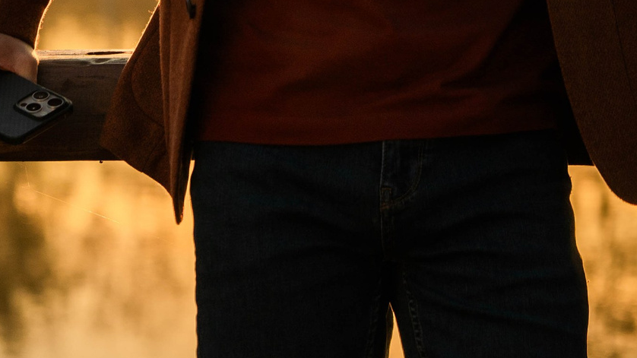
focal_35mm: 224
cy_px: -247
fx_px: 3783
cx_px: 278
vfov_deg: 5.4
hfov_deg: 9.6
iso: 250
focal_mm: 70
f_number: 2.8
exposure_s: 1/500
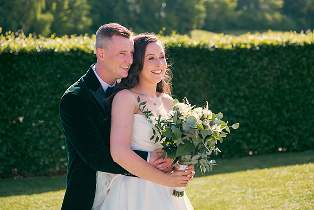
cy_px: 105
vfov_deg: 17.1
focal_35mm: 80
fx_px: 698
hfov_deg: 25.4
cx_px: 157
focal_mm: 80
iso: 200
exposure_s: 1/640
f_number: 3.5
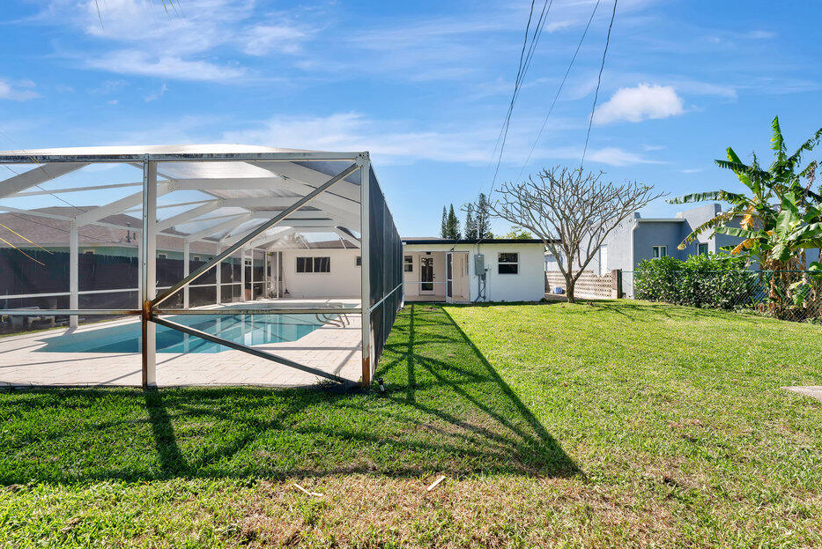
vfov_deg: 77.4
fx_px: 343
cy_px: 267
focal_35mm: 15
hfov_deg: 100.4
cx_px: 411
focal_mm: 14
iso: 100
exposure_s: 1/160
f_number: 10
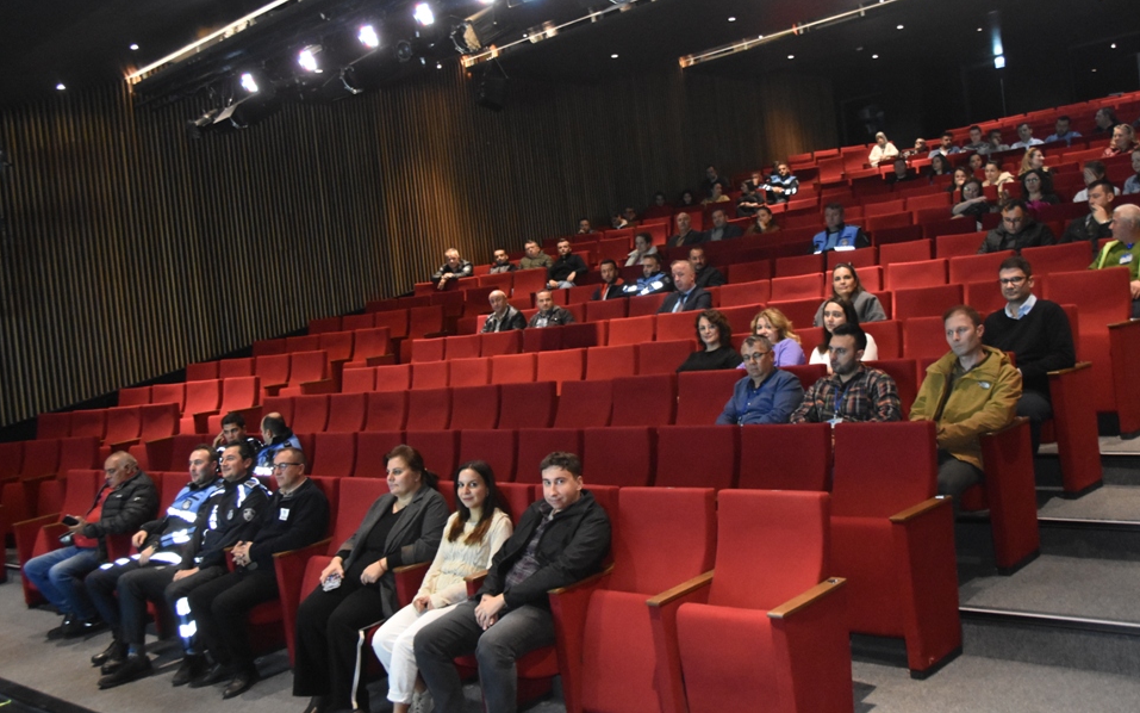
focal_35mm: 36
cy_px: 307
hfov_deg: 54.0
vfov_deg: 35.3
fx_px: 1118
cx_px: 590
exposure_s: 1/60
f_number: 3.8
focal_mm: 22
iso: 4500
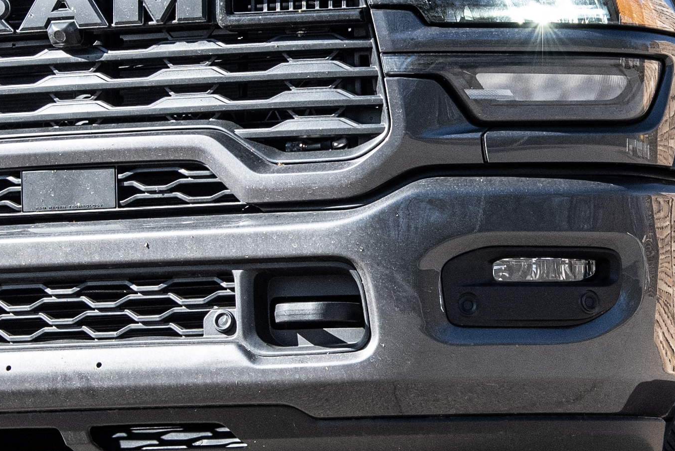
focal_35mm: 231
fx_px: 4333
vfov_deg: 5.9
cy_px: 67
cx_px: 578
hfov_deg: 8.9
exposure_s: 1/1250
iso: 720
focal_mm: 52
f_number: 4.5
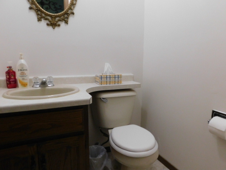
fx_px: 150
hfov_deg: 73.9
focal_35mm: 23
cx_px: 113
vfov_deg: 58.9
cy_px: 85
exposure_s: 1/30
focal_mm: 4
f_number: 3
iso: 400
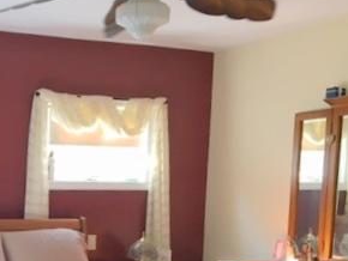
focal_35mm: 64
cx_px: 10
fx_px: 644
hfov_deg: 28.6
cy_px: 272
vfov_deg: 22.0
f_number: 2.2
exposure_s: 1/30
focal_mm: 4.15
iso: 50
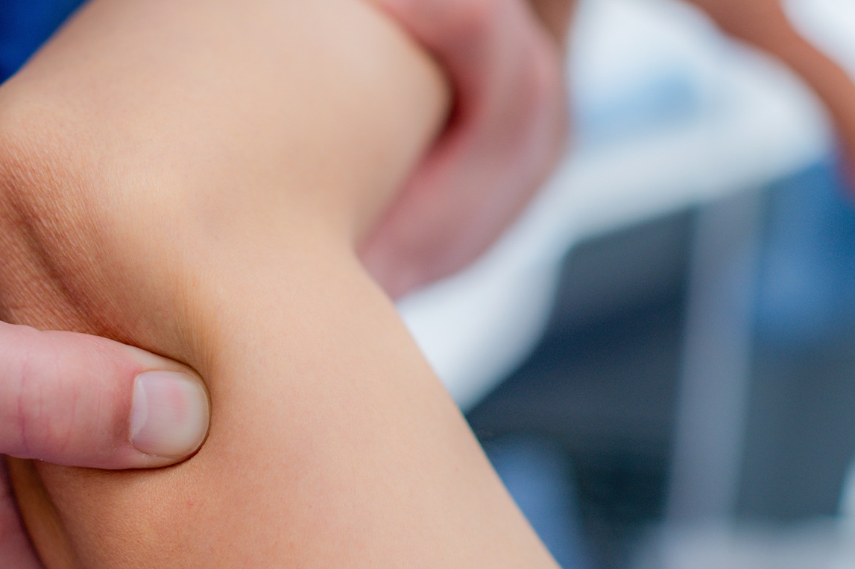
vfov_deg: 9.0
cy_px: 168
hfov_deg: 13.4
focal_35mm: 153
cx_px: 445
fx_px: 3632
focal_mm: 85
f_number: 2.5
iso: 200
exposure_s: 1/200
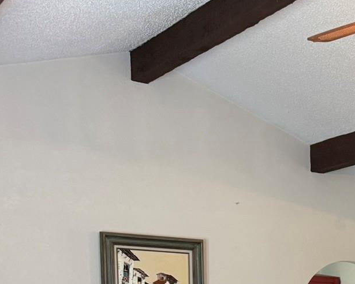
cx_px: 534
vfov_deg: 17.9
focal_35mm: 78
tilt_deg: -4.6
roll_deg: -0.9
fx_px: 820
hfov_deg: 20.8
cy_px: 409
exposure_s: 1/60
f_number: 1.78
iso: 400
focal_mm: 6.76
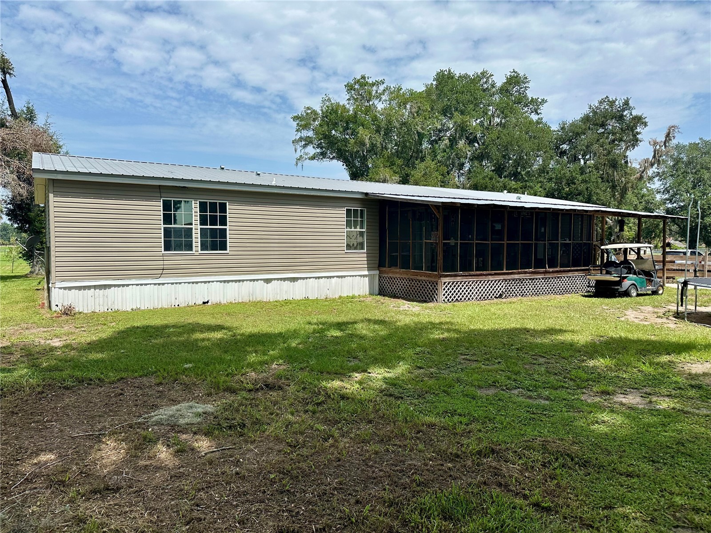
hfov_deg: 71.6
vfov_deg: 56.8
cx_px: 356
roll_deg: -0.9
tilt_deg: -2.7
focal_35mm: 24
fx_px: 493
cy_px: 266
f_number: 1.78
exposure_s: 1/5000
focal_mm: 6.86
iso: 80
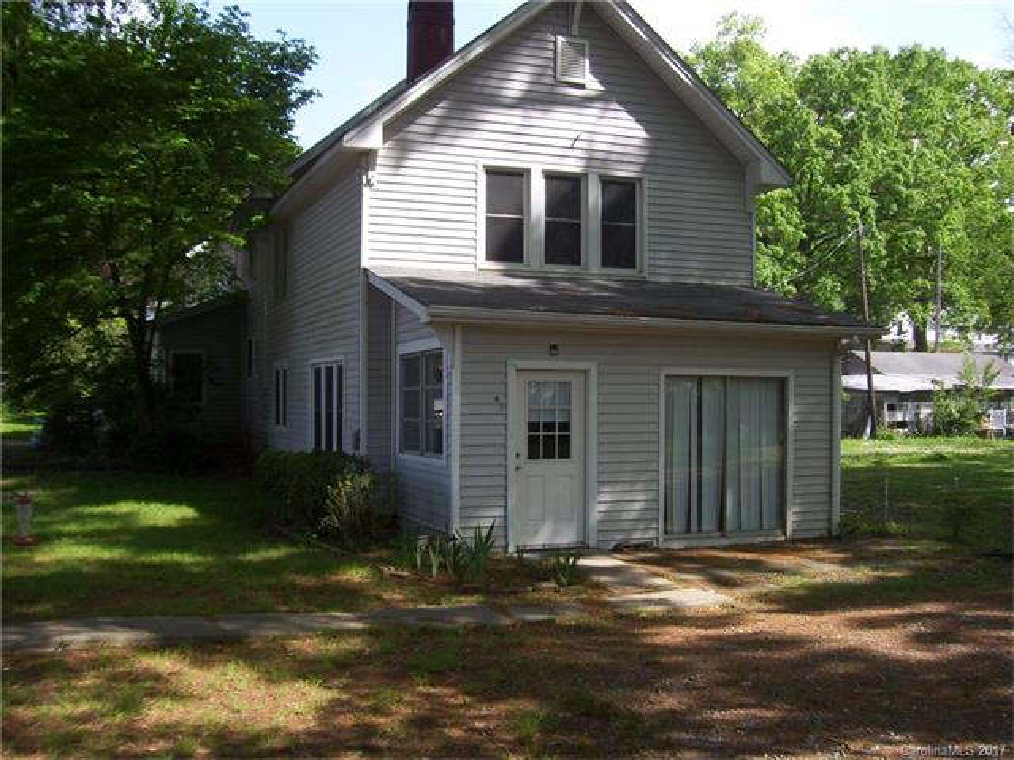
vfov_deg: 39.7
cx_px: 507
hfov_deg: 51.4
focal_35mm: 36
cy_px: 380
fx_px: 1055
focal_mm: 6
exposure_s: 1/500
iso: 80
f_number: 2.7
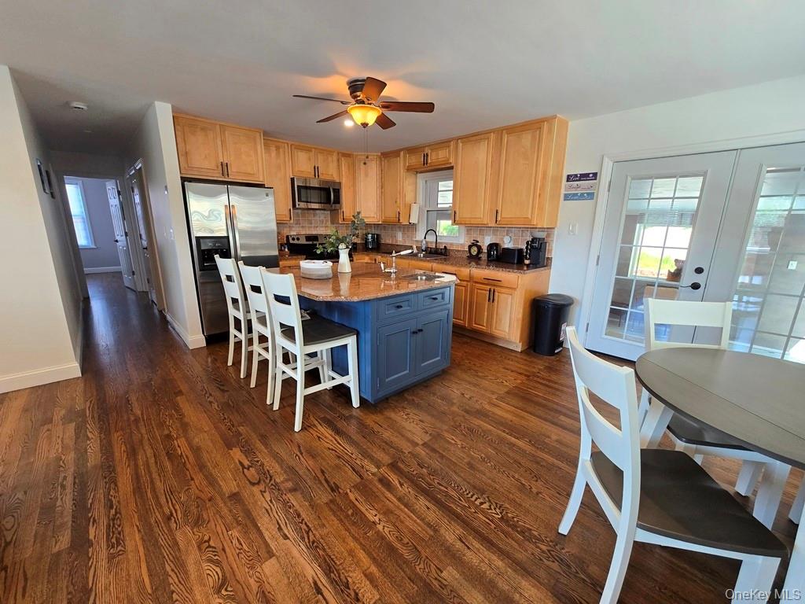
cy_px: 302
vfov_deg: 89.9
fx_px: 302
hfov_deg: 106.2
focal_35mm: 13
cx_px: 402
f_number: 2.2
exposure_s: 1/60
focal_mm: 2.2
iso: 160
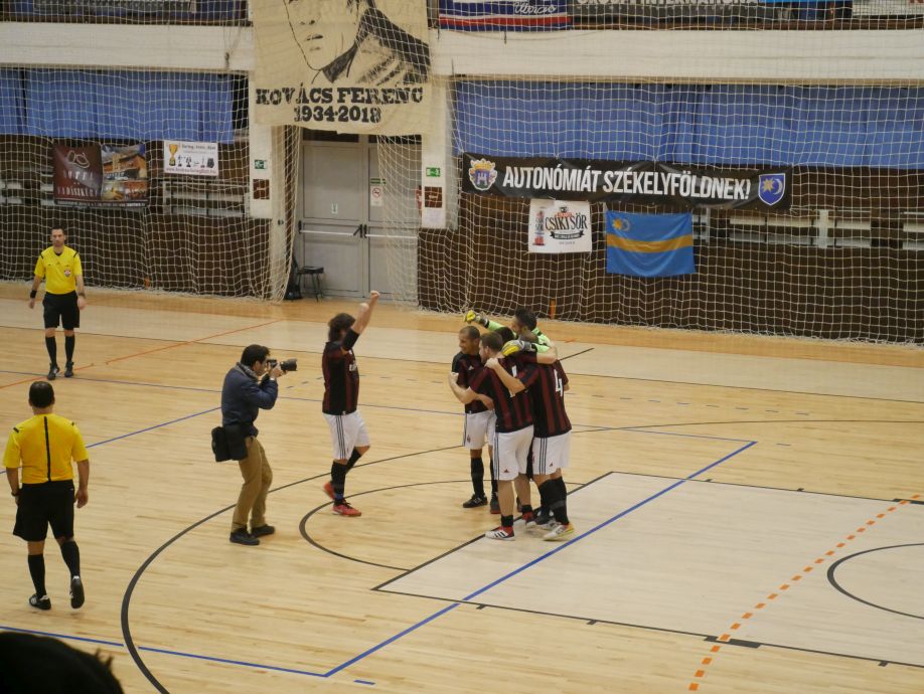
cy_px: 347
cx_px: 462
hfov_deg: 23.3
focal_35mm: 84
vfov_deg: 17.6
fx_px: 2244
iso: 3200
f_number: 5.6
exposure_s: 1/100
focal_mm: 42
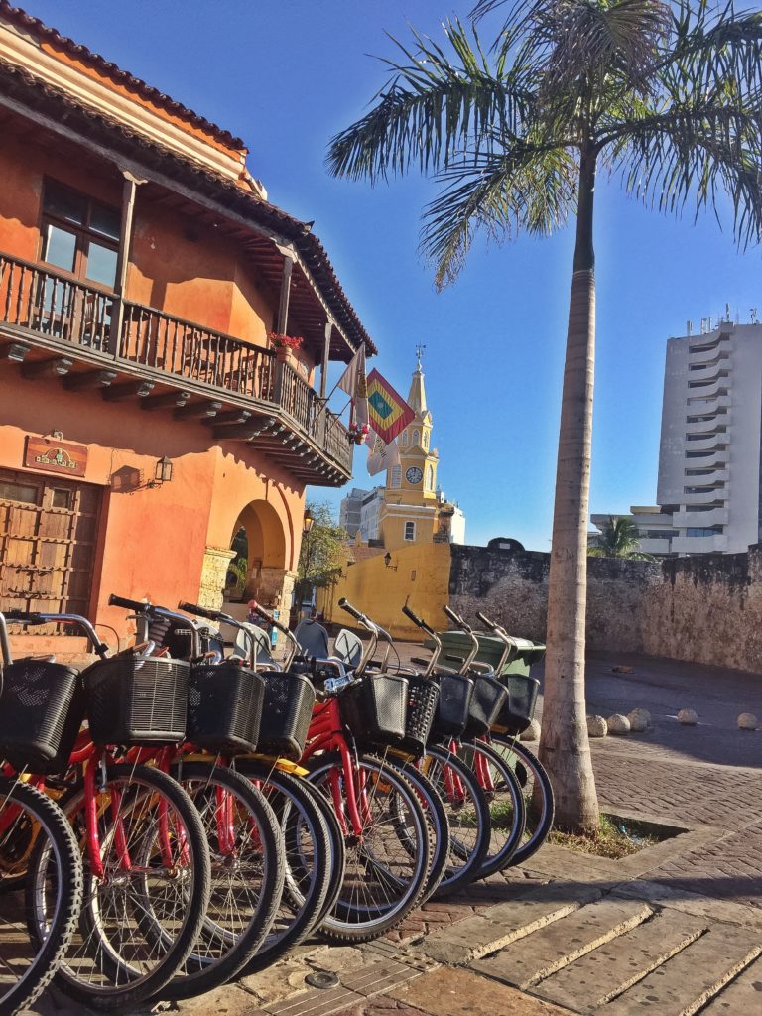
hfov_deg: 48.2
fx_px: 851
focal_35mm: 29
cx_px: 381
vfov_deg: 61.7
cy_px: 508
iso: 32
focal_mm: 4.15
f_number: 2.2
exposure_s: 1/1464
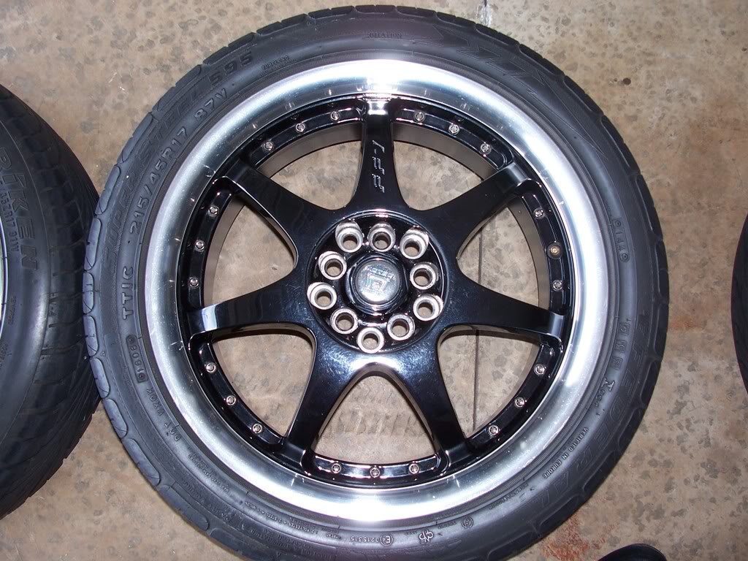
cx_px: 374
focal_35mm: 35
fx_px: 756
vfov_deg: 40.7
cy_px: 280
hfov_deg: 52.6
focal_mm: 6
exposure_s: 1/60
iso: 80
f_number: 2.8
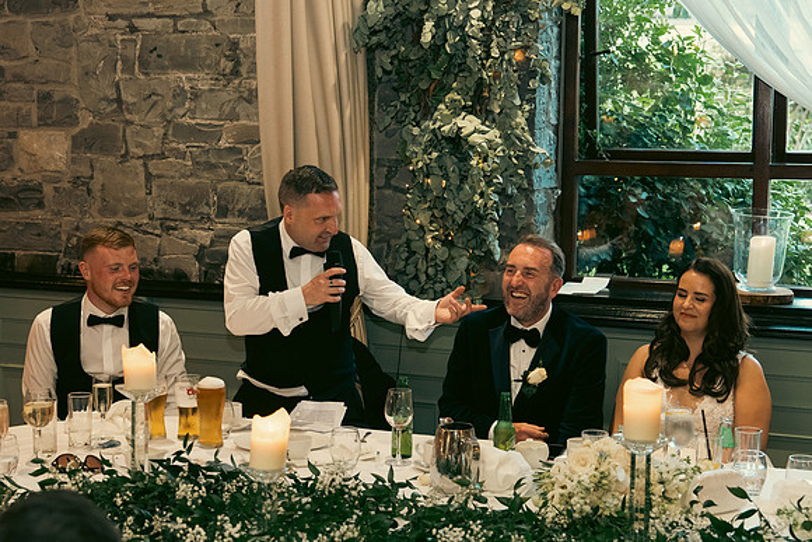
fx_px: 1308
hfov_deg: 34.5
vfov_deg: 23.4
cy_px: 271
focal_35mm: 58
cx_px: 406
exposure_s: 1/160
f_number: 3.5
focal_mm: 39
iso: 2500
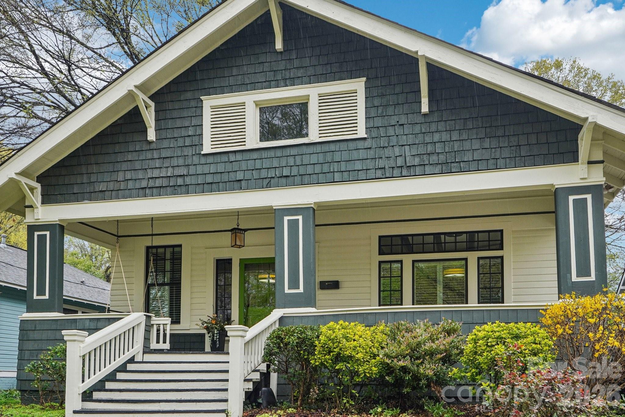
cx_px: 312
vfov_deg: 43.6
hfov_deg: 61.9
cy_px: 208
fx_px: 521
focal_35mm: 30
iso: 250
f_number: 8
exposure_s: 1/30
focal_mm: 20
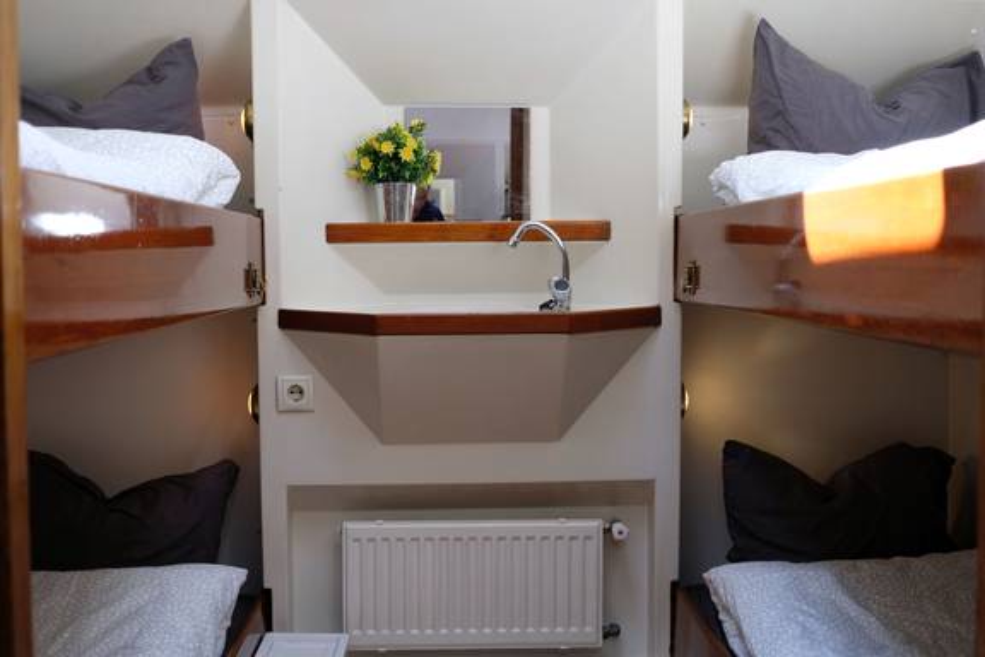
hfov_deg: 47.4
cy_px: 328
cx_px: 492
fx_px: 1122
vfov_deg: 32.6
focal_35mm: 41
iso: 200
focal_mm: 27
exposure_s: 1/85
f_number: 2.8
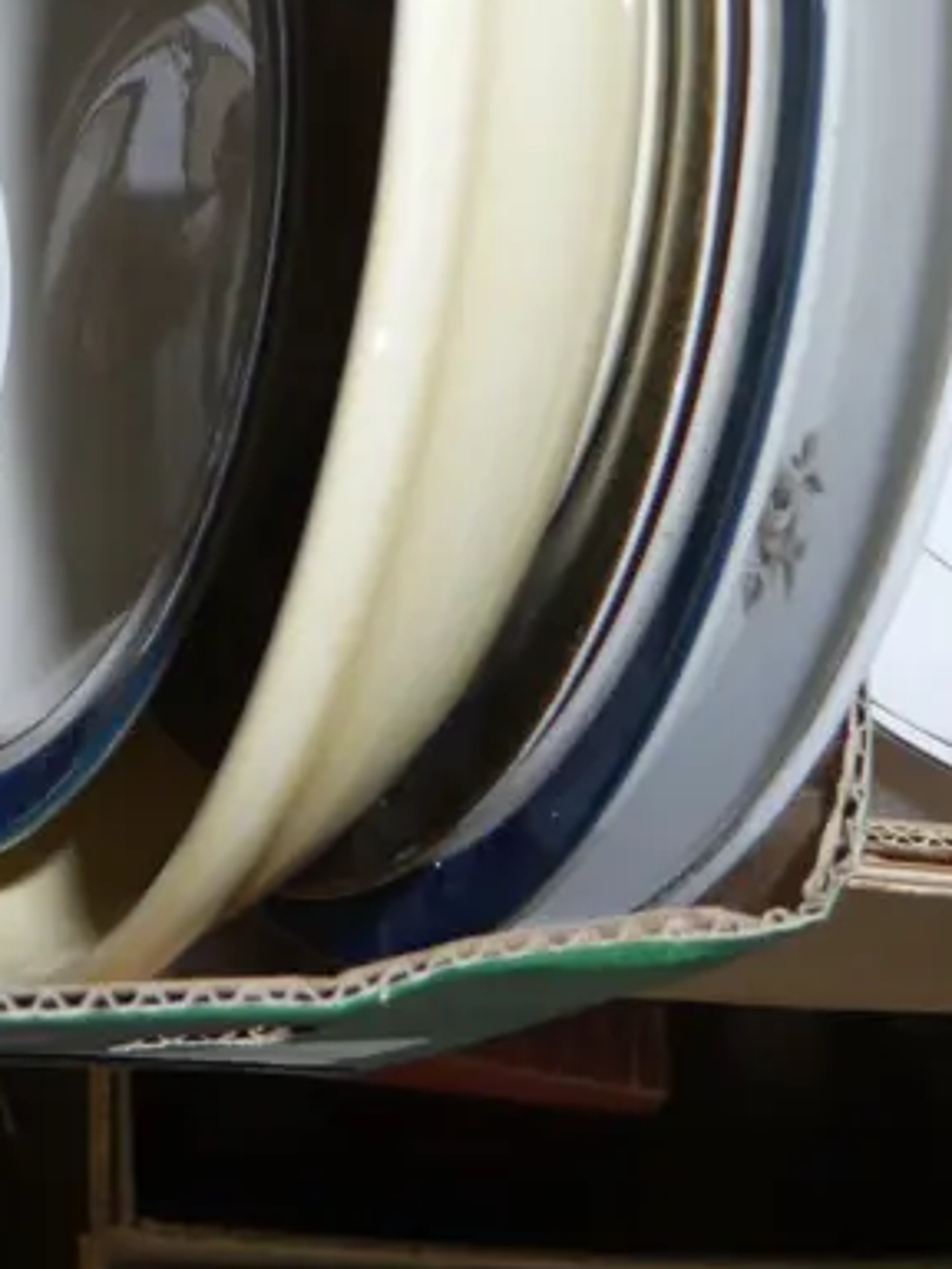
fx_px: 2934
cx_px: -231
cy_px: -142
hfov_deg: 17.5
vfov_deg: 22.9
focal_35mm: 80
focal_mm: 15
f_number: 3.6
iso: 200
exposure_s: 1/60
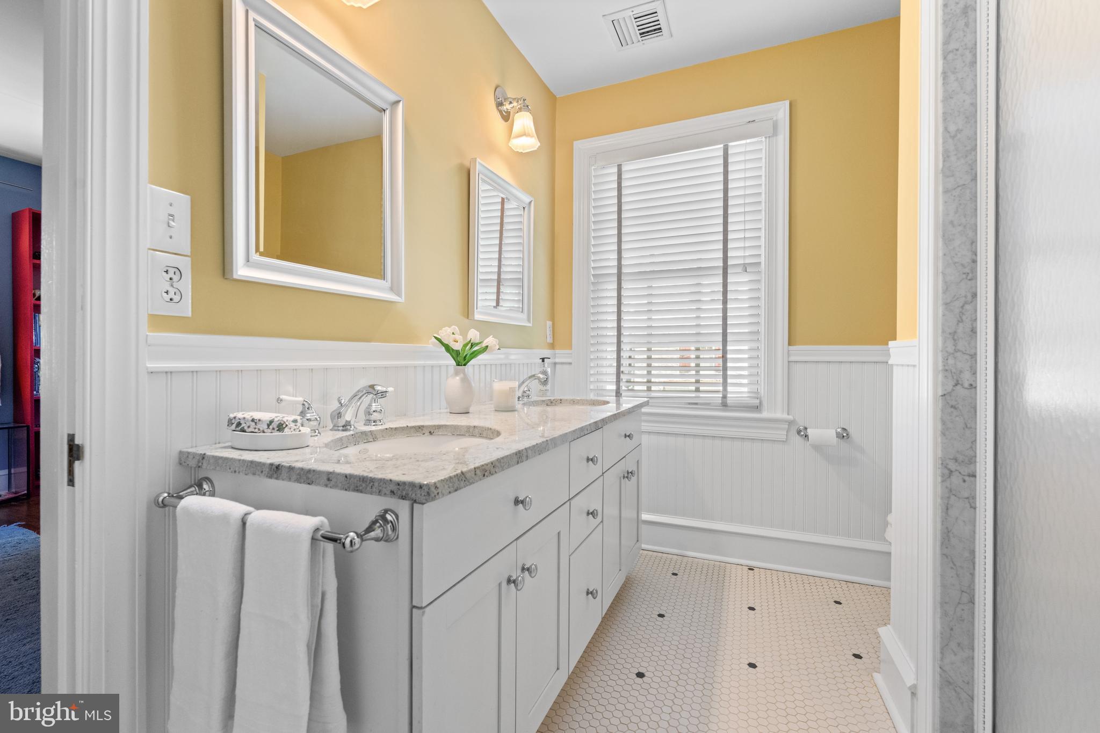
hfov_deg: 100.4
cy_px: 366
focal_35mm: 15
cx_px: 550
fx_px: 458
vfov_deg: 77.3
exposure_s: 1/20
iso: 1250
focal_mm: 15
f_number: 7.1
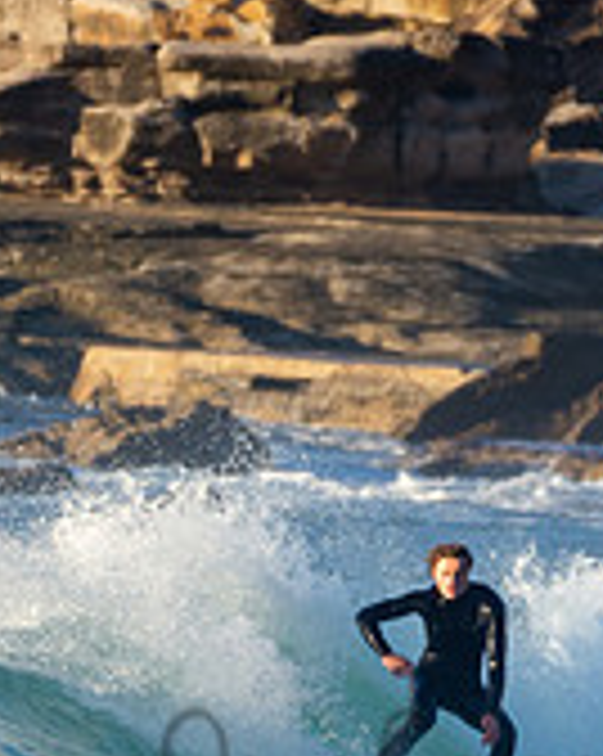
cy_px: 740
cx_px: 356
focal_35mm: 2435
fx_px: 54419
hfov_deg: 0.6
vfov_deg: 0.8
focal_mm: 500
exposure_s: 1/640
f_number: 5.6
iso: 250
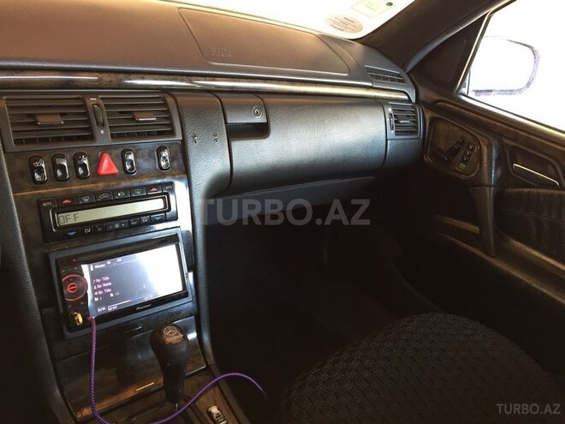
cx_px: 282
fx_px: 473
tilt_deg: -27.1
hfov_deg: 61.7
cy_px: 212
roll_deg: -11.8
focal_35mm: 29
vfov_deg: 48.2
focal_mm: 4.15
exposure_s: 1/33
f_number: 2.2
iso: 125
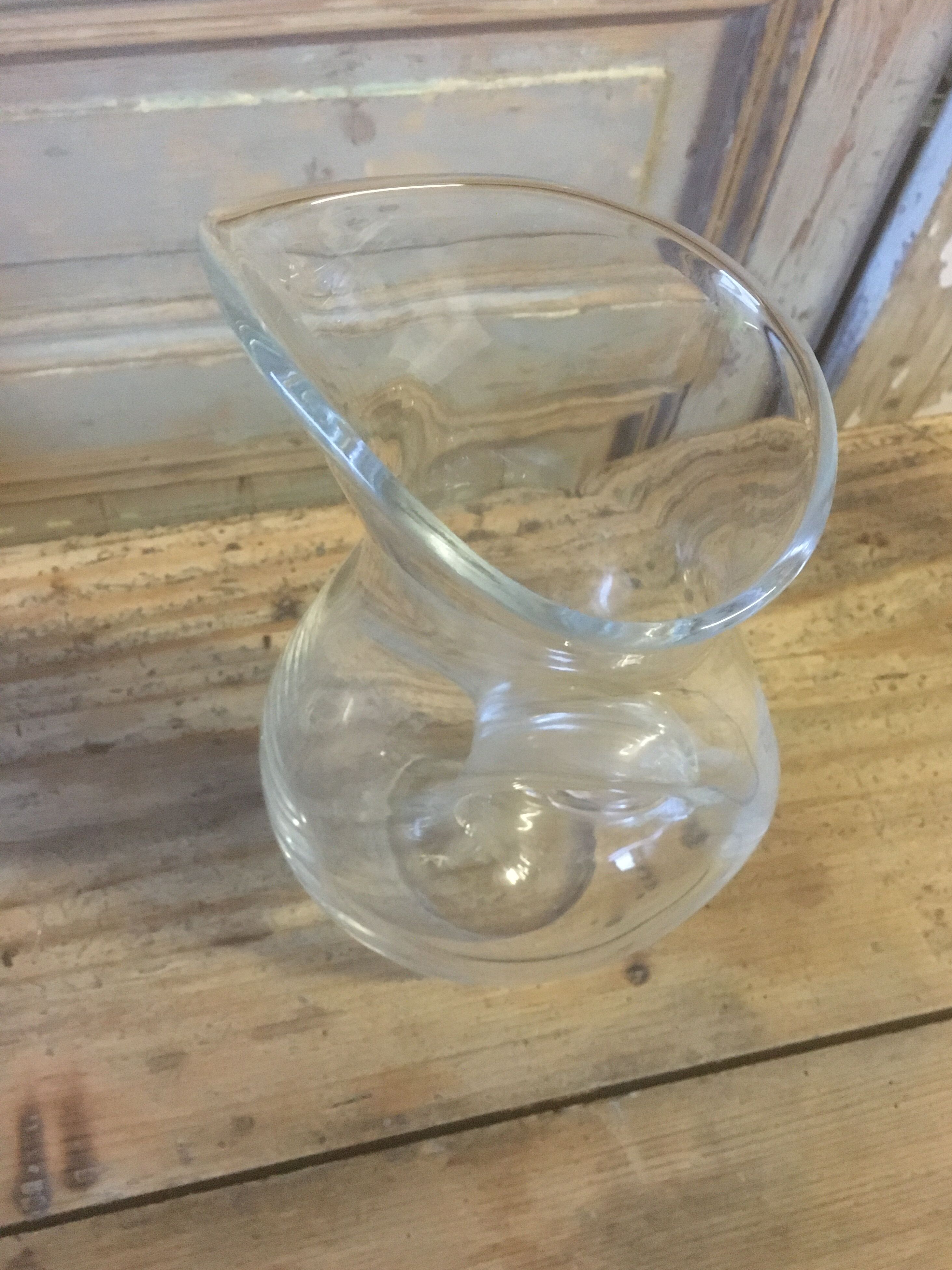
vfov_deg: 60.0
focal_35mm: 30
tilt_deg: -63.9
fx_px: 1100
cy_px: 647
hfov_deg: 46.8
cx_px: 492
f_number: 2.2
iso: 400
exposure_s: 1/17
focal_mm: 4.15
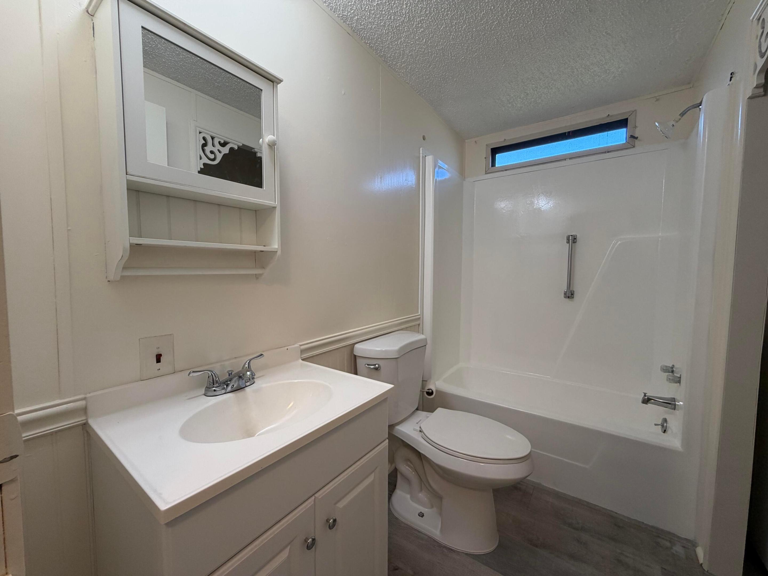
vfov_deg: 85.7
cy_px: 288
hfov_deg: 102.1
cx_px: 384
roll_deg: +0.9
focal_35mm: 14
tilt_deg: -3.1
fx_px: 311
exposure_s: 1/120
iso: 125
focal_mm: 2.22
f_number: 2.2
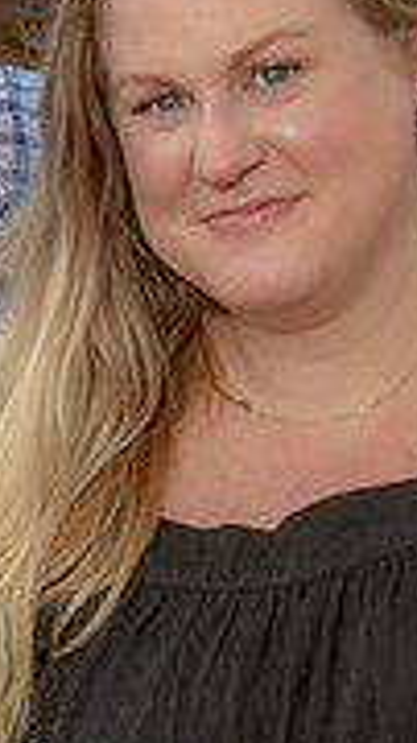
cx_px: 190
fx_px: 8961
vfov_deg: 4.7
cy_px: 541
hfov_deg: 2.7
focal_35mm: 455
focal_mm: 135
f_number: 5
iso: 160
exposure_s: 1/200
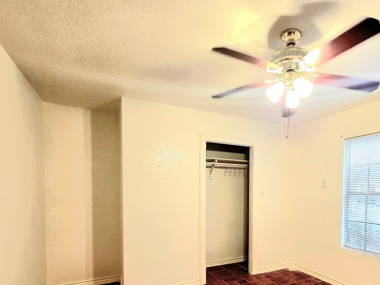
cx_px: 247
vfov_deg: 63.6
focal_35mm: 20
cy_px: 199
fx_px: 220
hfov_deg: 79.6
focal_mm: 2.2
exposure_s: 1/60.2
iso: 250
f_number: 2.2
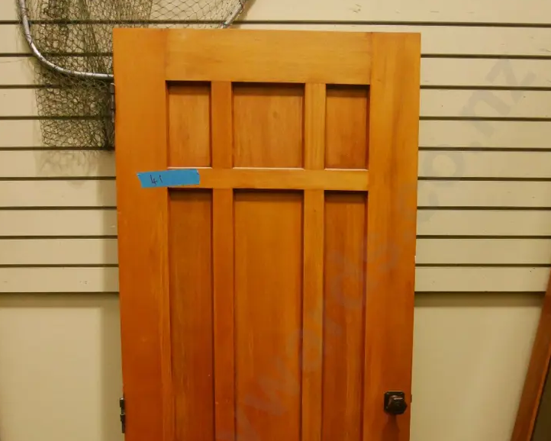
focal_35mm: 36
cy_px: 376
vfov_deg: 39.0
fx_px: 587
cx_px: 285
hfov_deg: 50.3
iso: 3200
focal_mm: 13
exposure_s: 1/200
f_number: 3.7
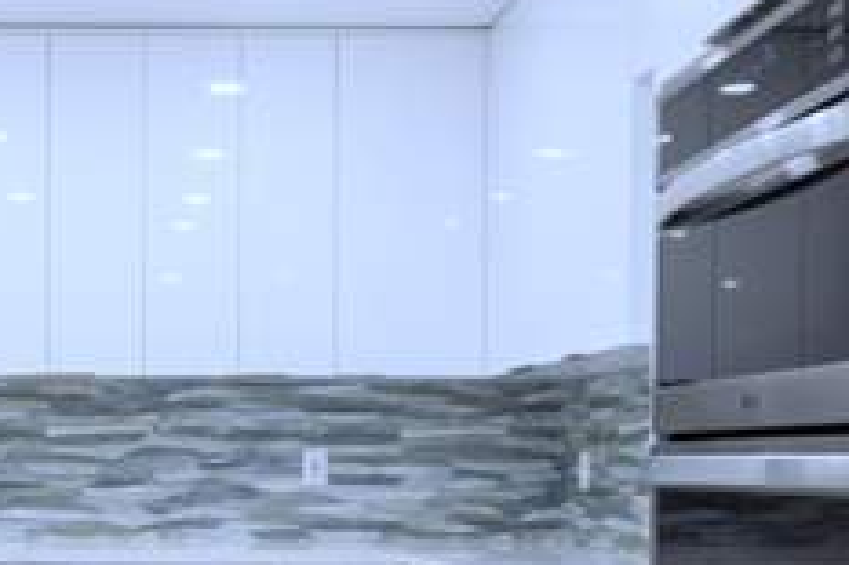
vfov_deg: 20.3
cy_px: 467
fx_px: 1555
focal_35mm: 66
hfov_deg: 29.7
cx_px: 153
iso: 200
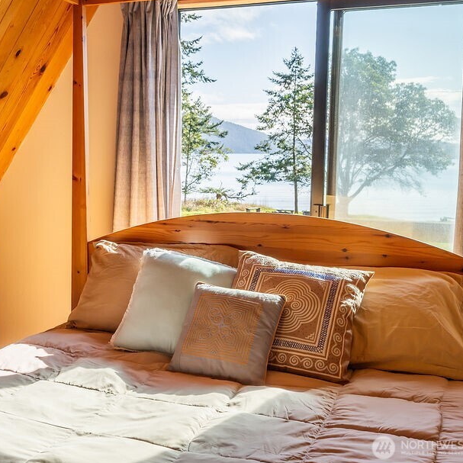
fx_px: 651
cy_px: 208
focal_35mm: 43
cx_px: 101
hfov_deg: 37.9
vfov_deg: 39.1
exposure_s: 1/200
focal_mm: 30
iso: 100
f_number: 8
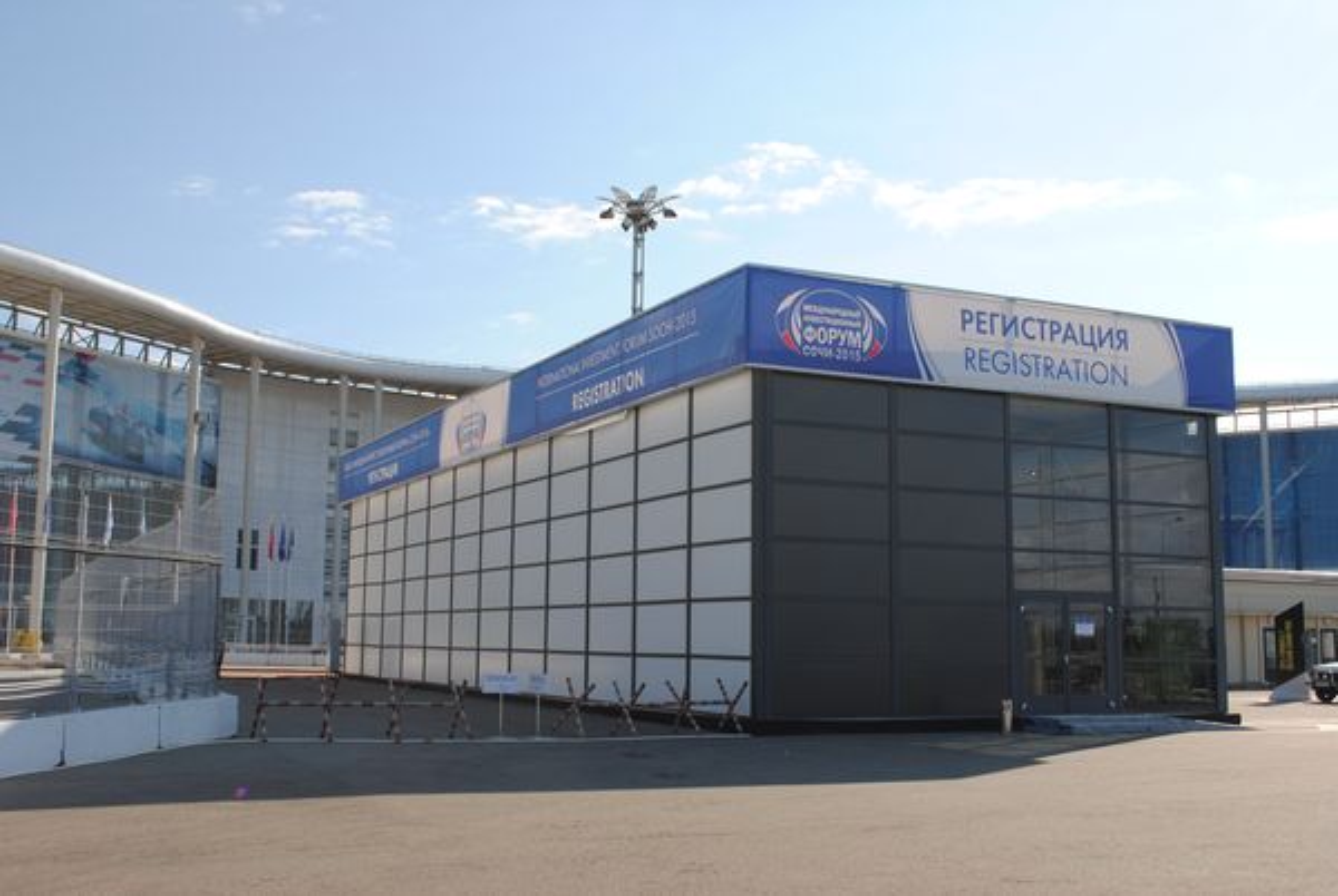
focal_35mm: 39
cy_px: 448
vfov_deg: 34.3
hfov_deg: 49.5
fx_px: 1452
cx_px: 669
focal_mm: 26
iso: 100
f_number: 9
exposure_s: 1/200
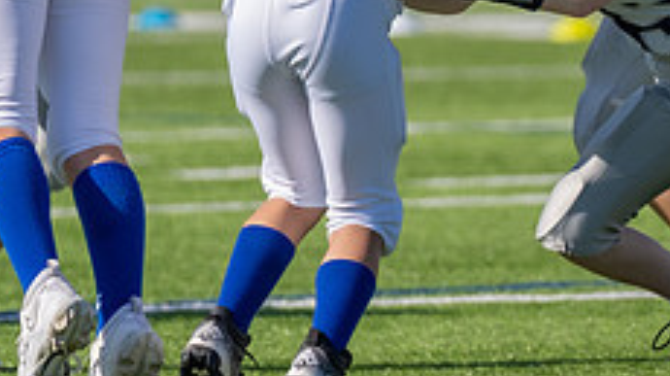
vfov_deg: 1.3
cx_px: 906
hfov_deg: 2.3
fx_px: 16315
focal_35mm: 919
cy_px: 116
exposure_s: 1/1250
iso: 100
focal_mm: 200
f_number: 3.5
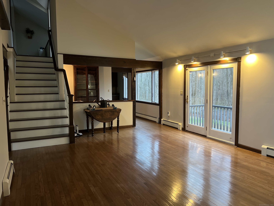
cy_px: 103
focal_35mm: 26
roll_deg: +0.5
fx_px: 206
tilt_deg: -4.8
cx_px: 137
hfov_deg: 67.3
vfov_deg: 53.1
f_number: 1.5
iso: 320
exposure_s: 1/60
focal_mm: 5.7
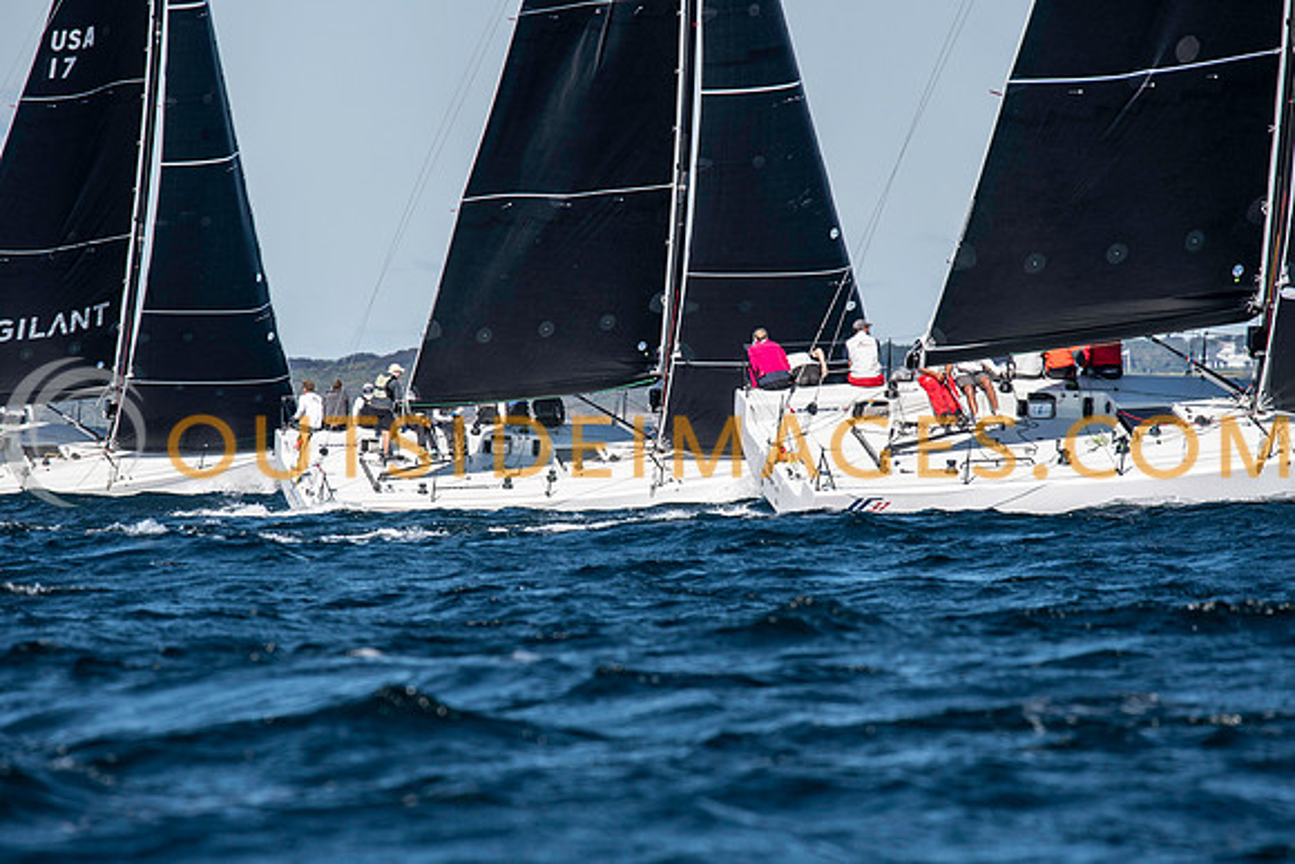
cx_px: 648
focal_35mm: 450
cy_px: 432
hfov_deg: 4.6
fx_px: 16191
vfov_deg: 3.1
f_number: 5.6
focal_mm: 300
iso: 320
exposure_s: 1/1600
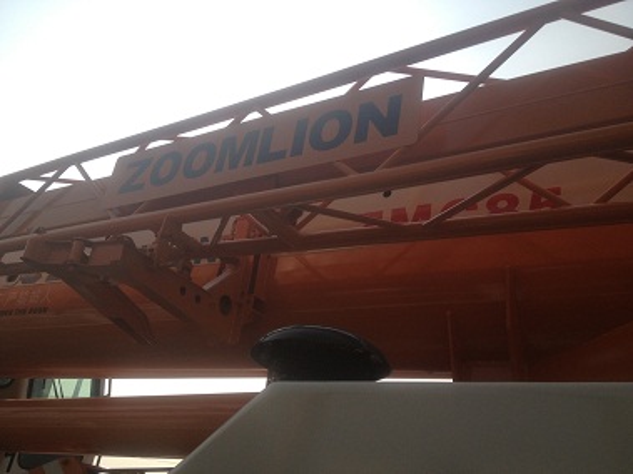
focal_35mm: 35
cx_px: 316
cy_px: 237
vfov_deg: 40.7
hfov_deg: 52.6
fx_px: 640
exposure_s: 1/2513
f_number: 2.4
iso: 50
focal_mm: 4.28
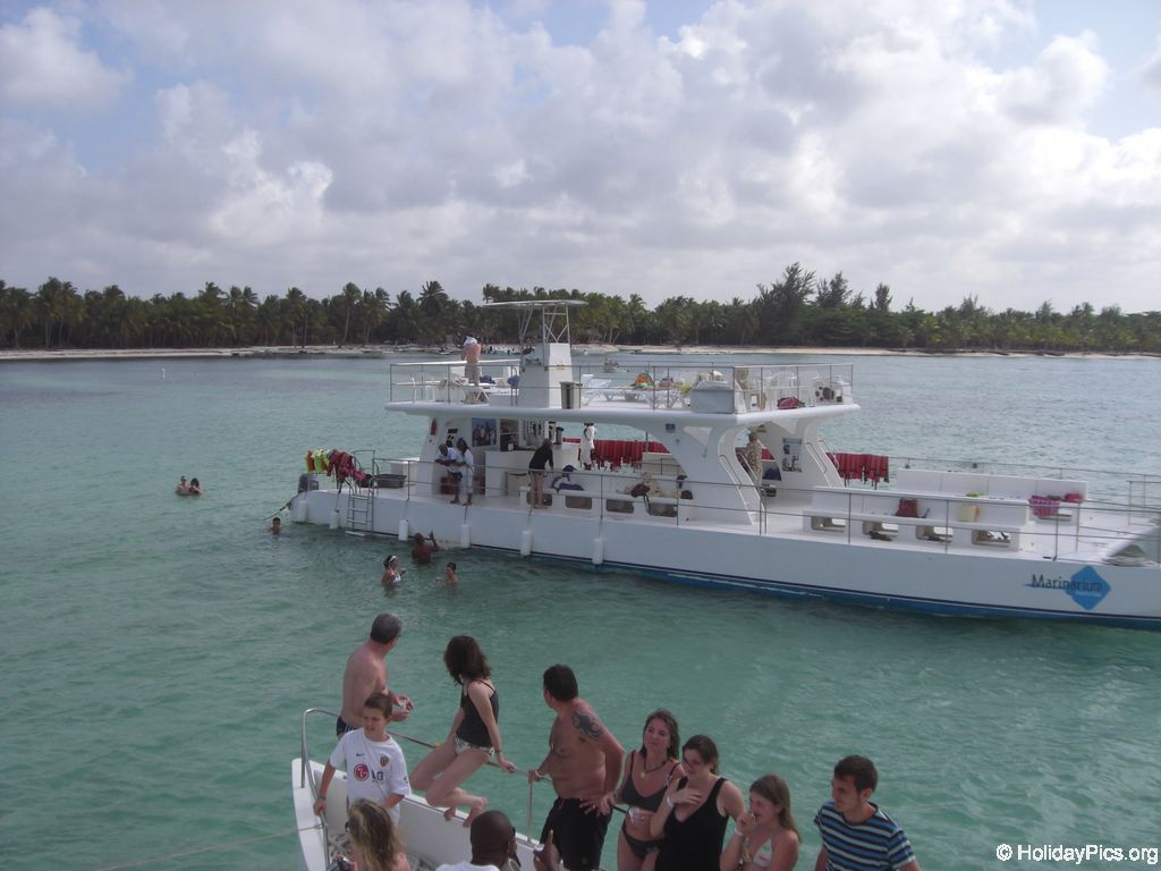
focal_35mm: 38
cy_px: 436
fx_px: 1274
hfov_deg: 49.0
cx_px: 580
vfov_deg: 37.7
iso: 64
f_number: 8
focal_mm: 6.2
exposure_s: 1/200
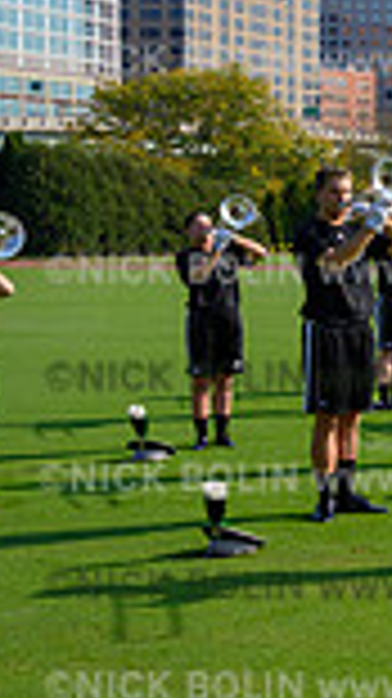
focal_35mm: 94
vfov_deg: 22.7
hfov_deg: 10.2
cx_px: 1095
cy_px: 272
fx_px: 1740
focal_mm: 24
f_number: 7.1
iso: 80
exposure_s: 1/200
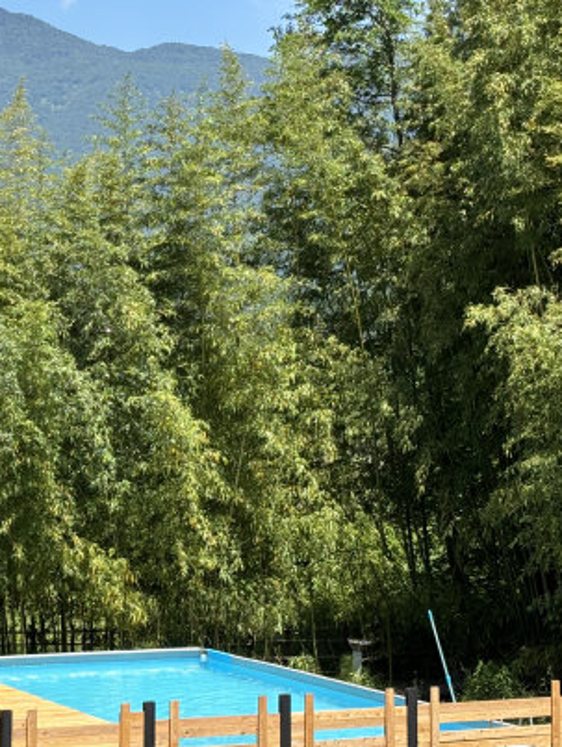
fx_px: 2140
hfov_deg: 14.9
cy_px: 208
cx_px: 154
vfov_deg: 19.7
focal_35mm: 99
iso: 32
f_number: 1.6
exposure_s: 1/1751
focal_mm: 5.96
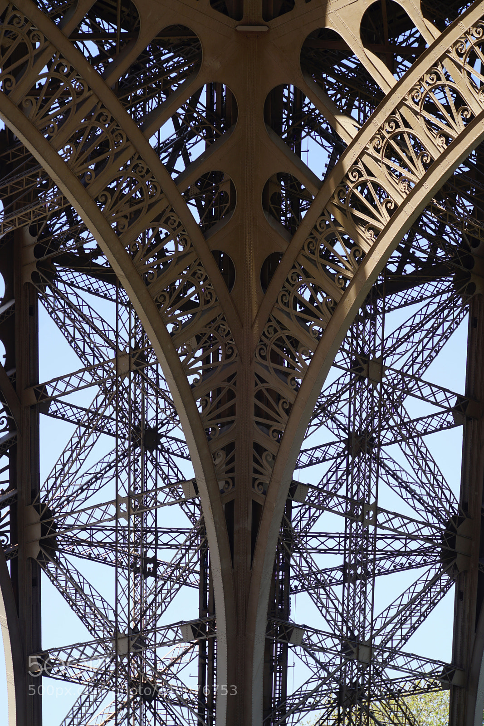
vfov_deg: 20.8
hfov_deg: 14.0
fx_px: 1976
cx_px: 242
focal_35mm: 98
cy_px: 363
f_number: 5.6
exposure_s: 1/125
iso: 100
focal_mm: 98
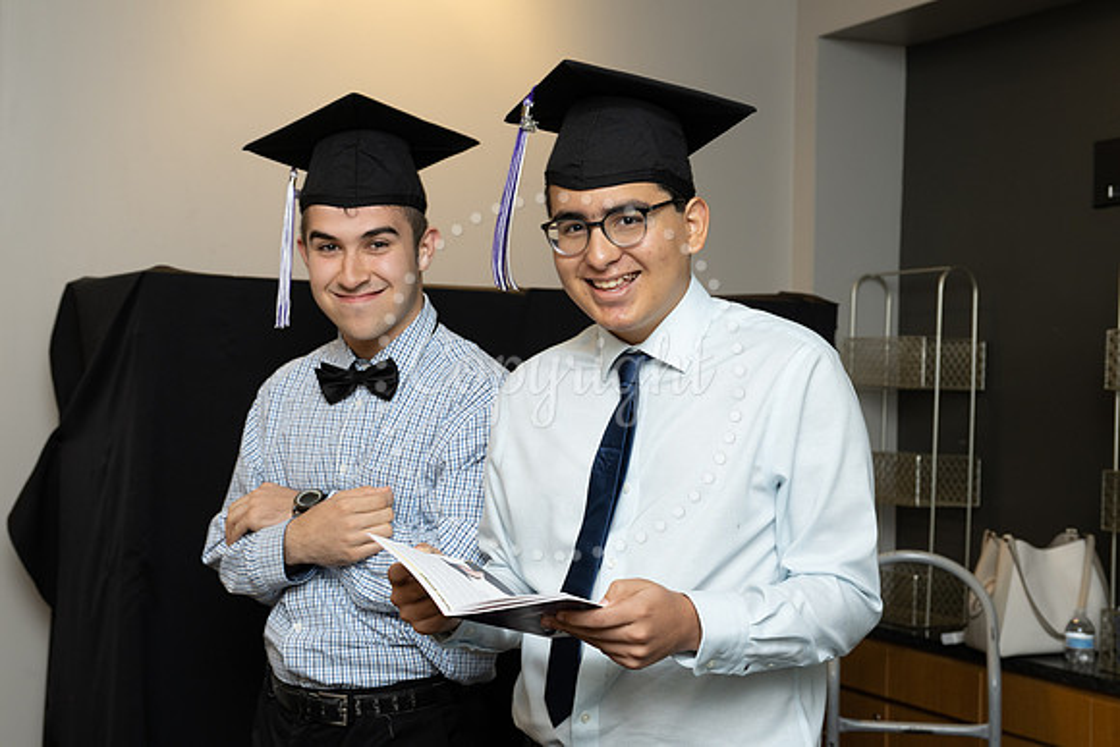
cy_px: 374
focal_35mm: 50
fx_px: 1556
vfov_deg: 27.0
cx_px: 560
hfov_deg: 39.6
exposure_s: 1/80
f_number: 5.6
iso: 640
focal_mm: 50
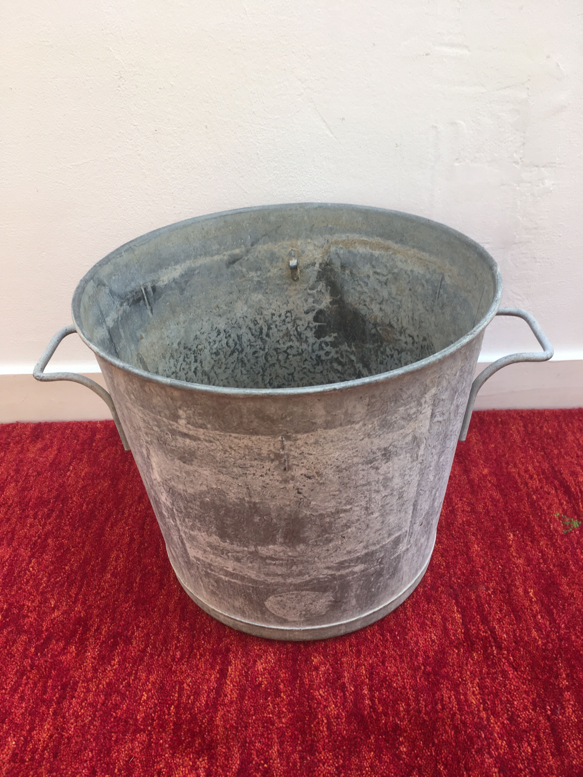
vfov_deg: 61.7
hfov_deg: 48.2
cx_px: 292
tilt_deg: -34.6
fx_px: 651
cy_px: 388
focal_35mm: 29
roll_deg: +4.0
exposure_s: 1/50
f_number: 2.2
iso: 32
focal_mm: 4.15
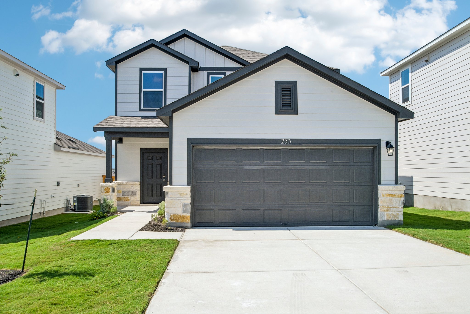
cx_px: 235
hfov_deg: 60.3
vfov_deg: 42.3
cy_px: 157
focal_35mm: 31
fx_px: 405
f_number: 8
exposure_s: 1/1000
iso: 400
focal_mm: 21
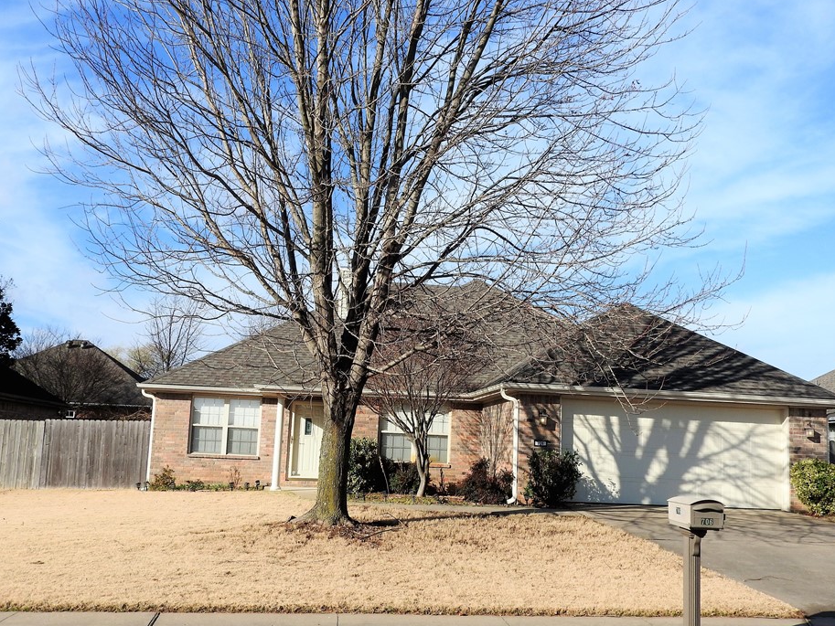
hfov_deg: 50.1
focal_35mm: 37
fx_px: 893
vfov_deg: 38.7
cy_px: 326
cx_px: 438
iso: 100
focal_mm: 5.9
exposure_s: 1/1250
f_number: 3.6
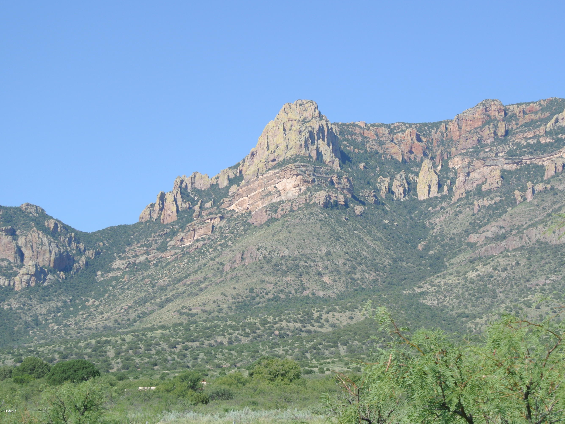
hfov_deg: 22.2
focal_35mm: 88
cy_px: 211
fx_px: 1436
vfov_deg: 16.8
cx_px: 315
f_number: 5.6
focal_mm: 30
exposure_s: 1/320
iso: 100
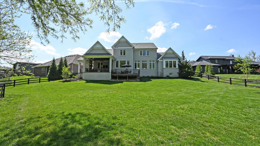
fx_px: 103
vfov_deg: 70.5
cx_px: 128
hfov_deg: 103.0
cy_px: 73
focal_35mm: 15
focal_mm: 14
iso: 100
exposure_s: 1/320
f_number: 6.3
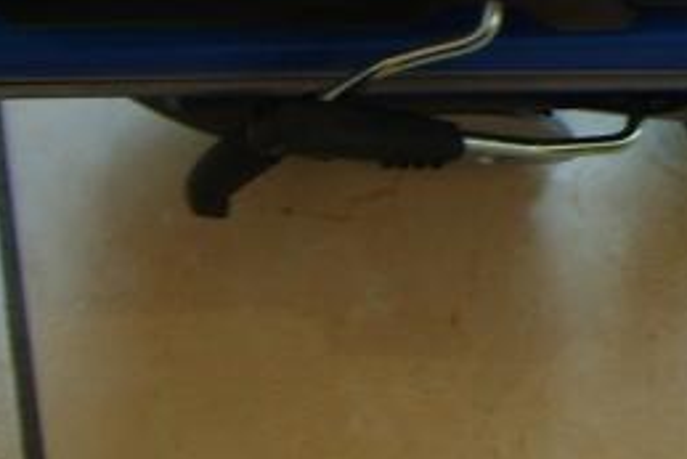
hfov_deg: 13.5
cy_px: -218
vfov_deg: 9.3
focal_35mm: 144
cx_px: 1003
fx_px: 2749
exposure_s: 1/45
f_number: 2.8
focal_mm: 7.4
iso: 50
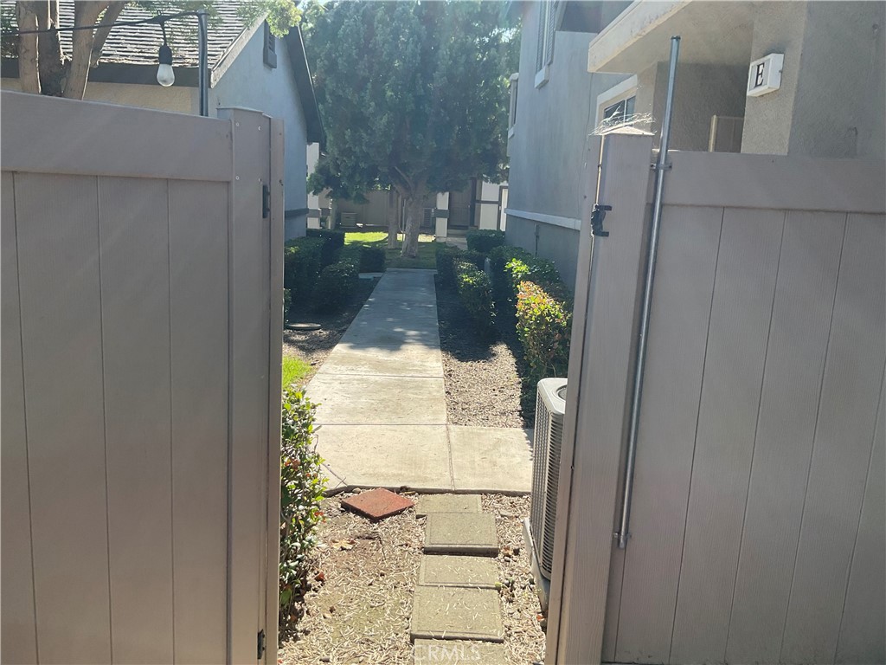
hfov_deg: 61.7
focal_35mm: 29
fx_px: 742
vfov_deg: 48.2
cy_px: 332
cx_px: 443
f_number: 1.8
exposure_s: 1/816
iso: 16
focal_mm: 3
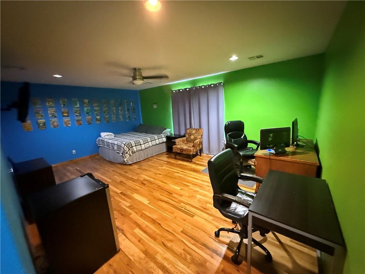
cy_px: 137
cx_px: 182
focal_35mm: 14
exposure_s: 1/30
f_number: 2.2
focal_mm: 2.22
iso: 2000
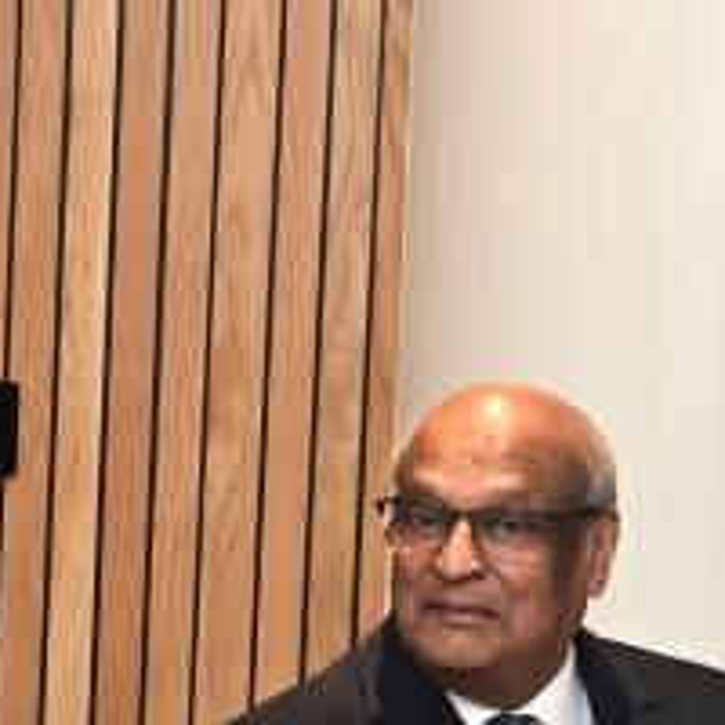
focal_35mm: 209
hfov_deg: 8.4
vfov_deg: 8.3
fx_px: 4952
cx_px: 181
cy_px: 776
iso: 3200
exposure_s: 1/200
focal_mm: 48
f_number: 5.6
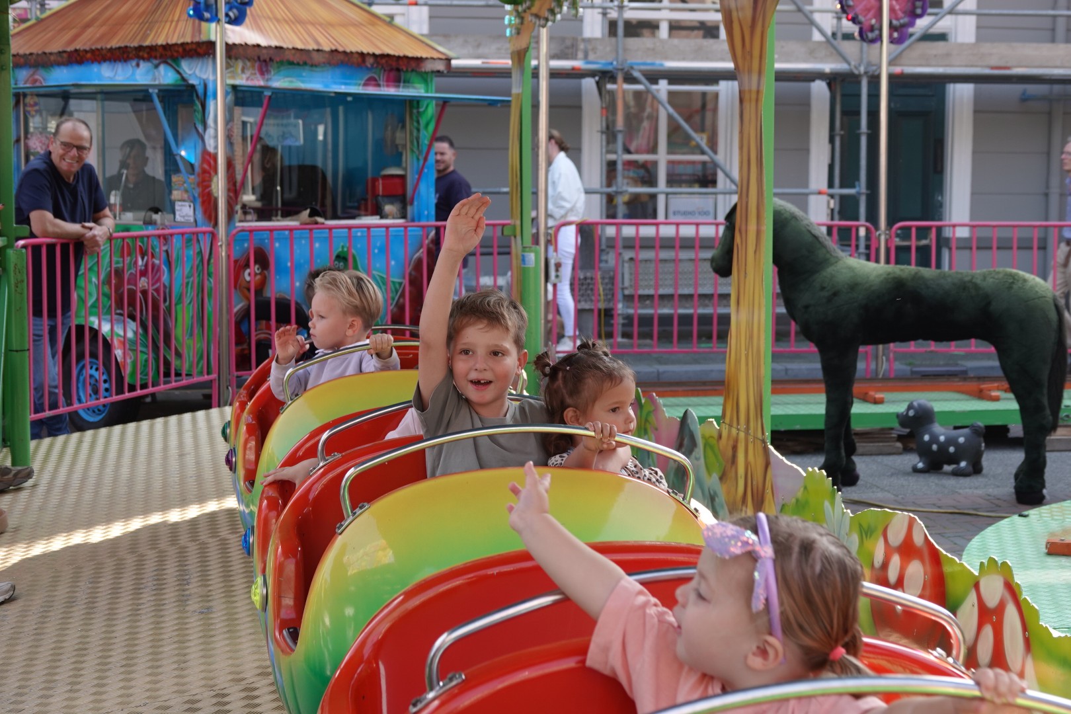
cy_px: 357
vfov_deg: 21.6
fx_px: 1874
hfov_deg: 31.9
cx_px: 536
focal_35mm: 63
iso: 100
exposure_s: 1/160
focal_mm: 23.09
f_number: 3.5
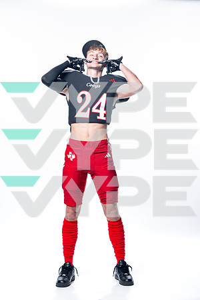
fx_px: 717
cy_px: 150
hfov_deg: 15.9
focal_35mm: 86
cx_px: 100
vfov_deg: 23.6
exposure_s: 1/250
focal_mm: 86
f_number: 5.6
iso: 100
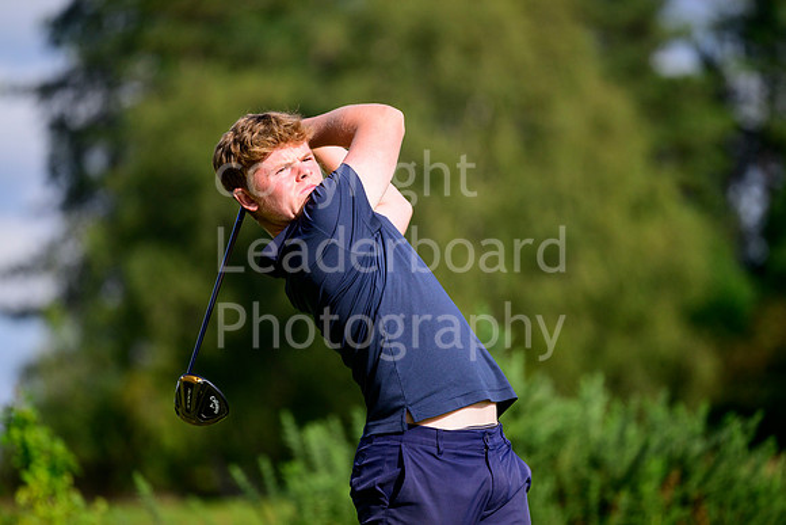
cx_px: 393
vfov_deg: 3.4
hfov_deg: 5.2
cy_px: 262
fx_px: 8735
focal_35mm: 400
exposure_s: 1/2500
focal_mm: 400
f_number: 5.6
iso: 400
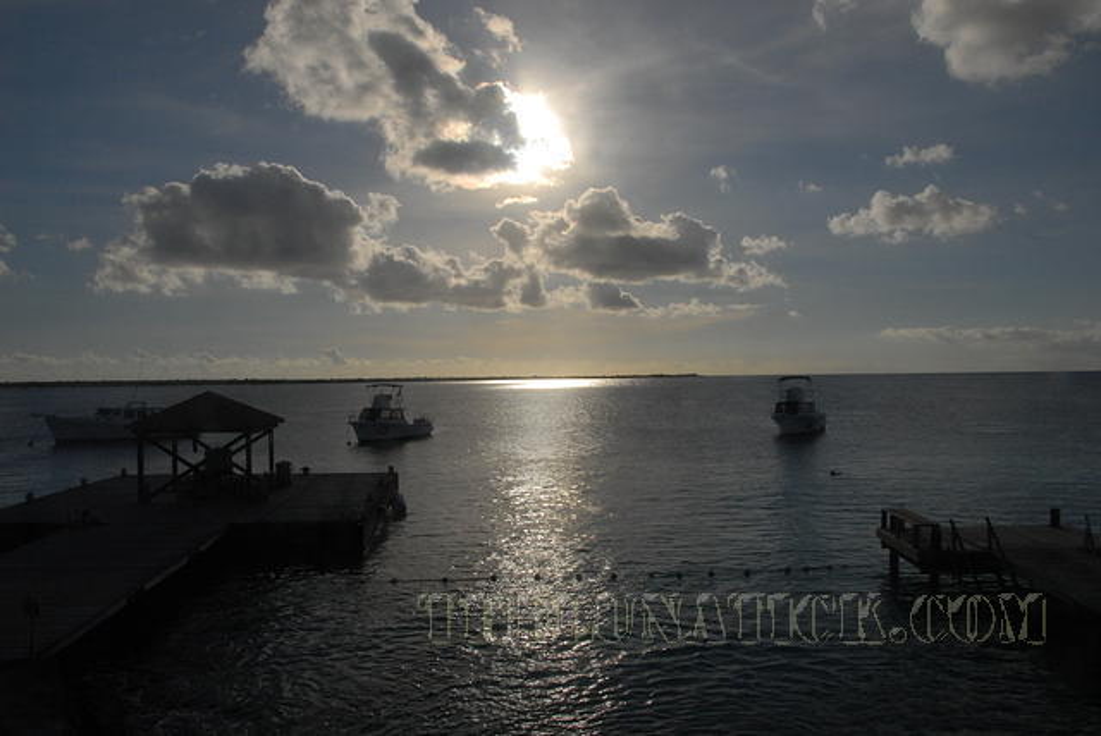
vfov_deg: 48.0
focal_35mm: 27
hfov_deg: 67.3
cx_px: 550
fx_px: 826
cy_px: 368
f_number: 22
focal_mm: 18
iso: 400
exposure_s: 1/1000
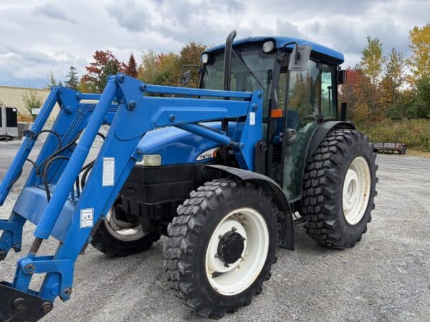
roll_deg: -0.9
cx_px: 215
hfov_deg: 67.3
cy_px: 161
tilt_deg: -6.0
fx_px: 323
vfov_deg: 53.1
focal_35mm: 26
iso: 64
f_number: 1.6
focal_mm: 5.96
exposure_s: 1/1175
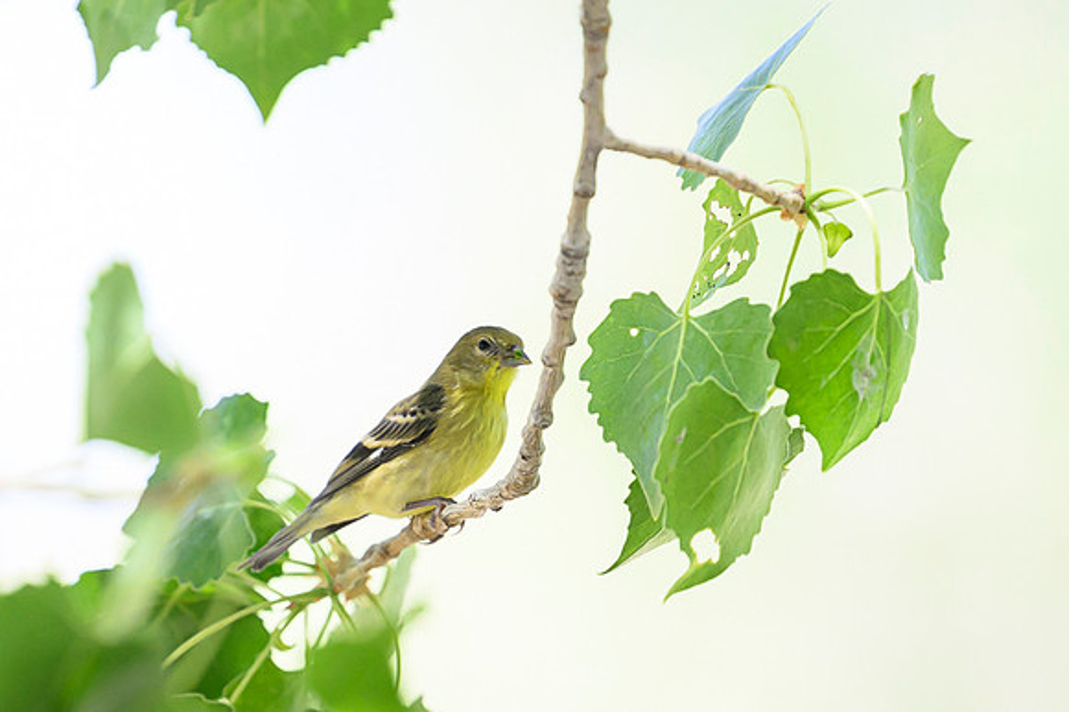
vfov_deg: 1.1
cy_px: 370
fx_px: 35570
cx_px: 381
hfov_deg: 1.7
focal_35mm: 1199
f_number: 4
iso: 2000
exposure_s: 1/2000
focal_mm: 560
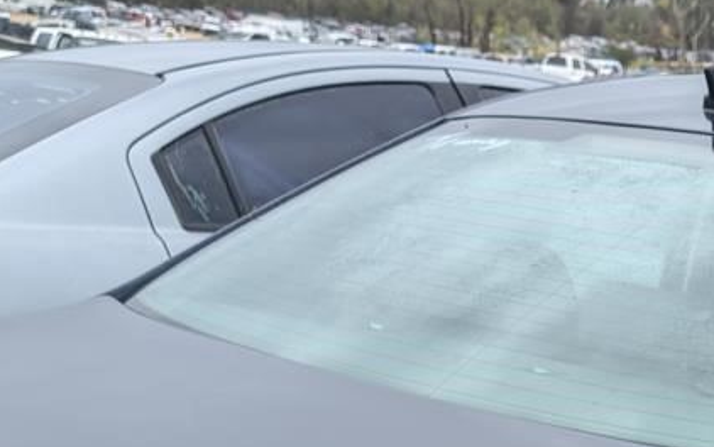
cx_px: 656
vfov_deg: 15.2
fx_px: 1499
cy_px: 738
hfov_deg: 25.9
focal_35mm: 77
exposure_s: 1/323
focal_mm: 6.9
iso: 77
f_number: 1.68
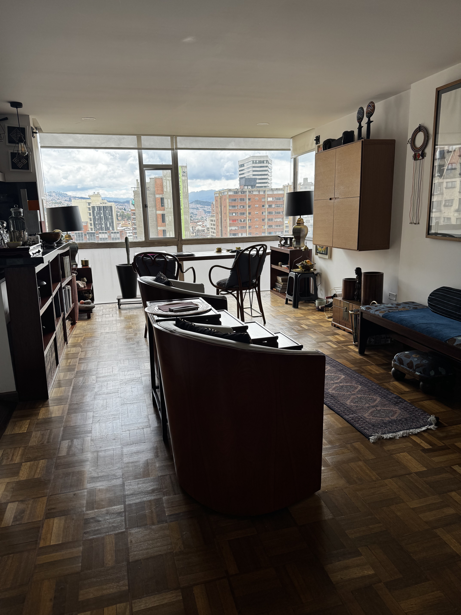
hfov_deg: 56.8
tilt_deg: -13.3
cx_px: 230
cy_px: 308
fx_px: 426
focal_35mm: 24
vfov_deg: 71.6
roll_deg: +1.6
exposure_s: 1/739
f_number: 1.78
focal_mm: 6.76
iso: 80
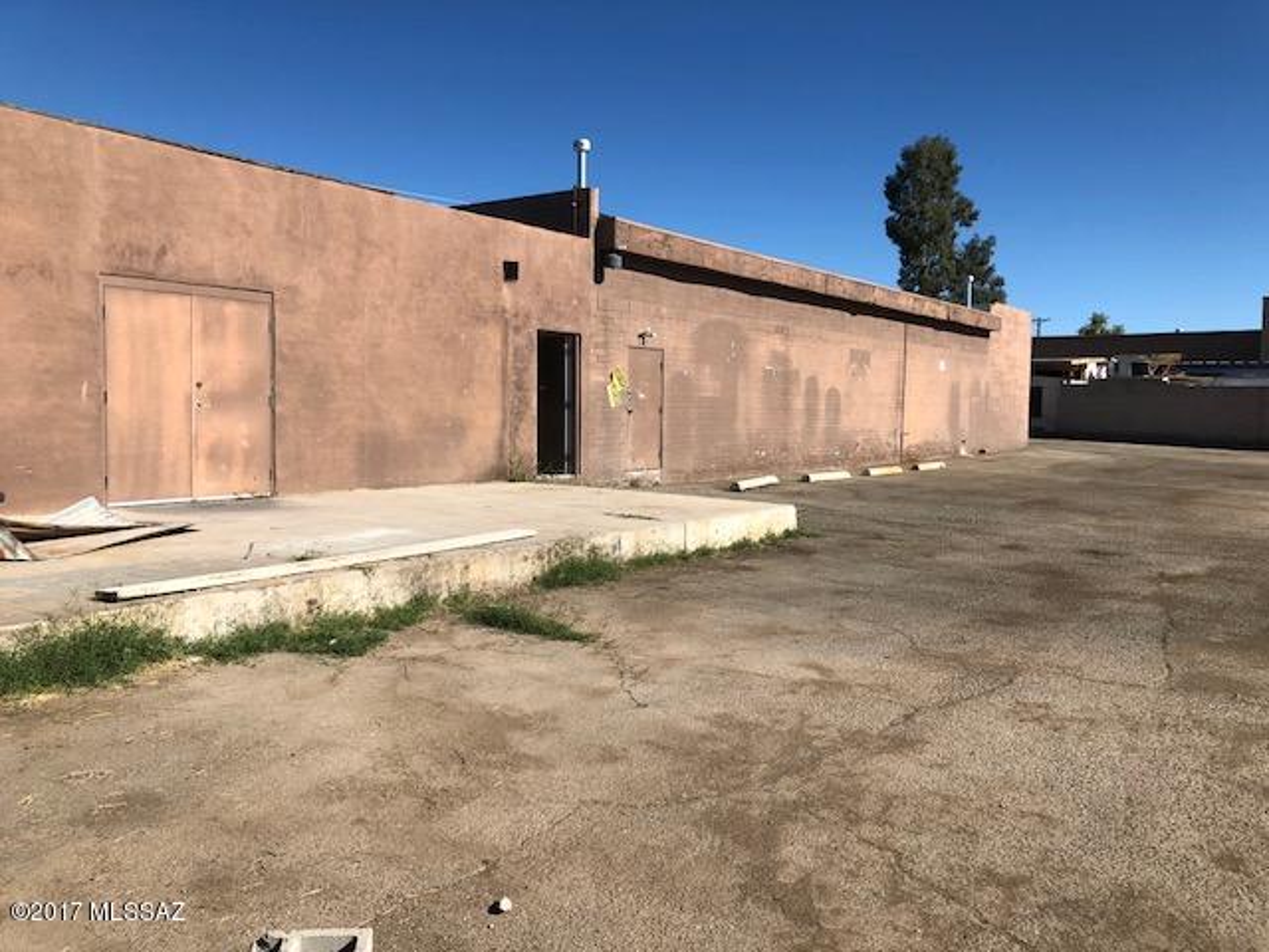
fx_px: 1026
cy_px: 476
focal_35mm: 28
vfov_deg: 49.7
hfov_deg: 63.4
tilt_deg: -5.1
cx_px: 634
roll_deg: -1.1
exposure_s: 1/2825
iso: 25
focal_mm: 3.99
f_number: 1.8
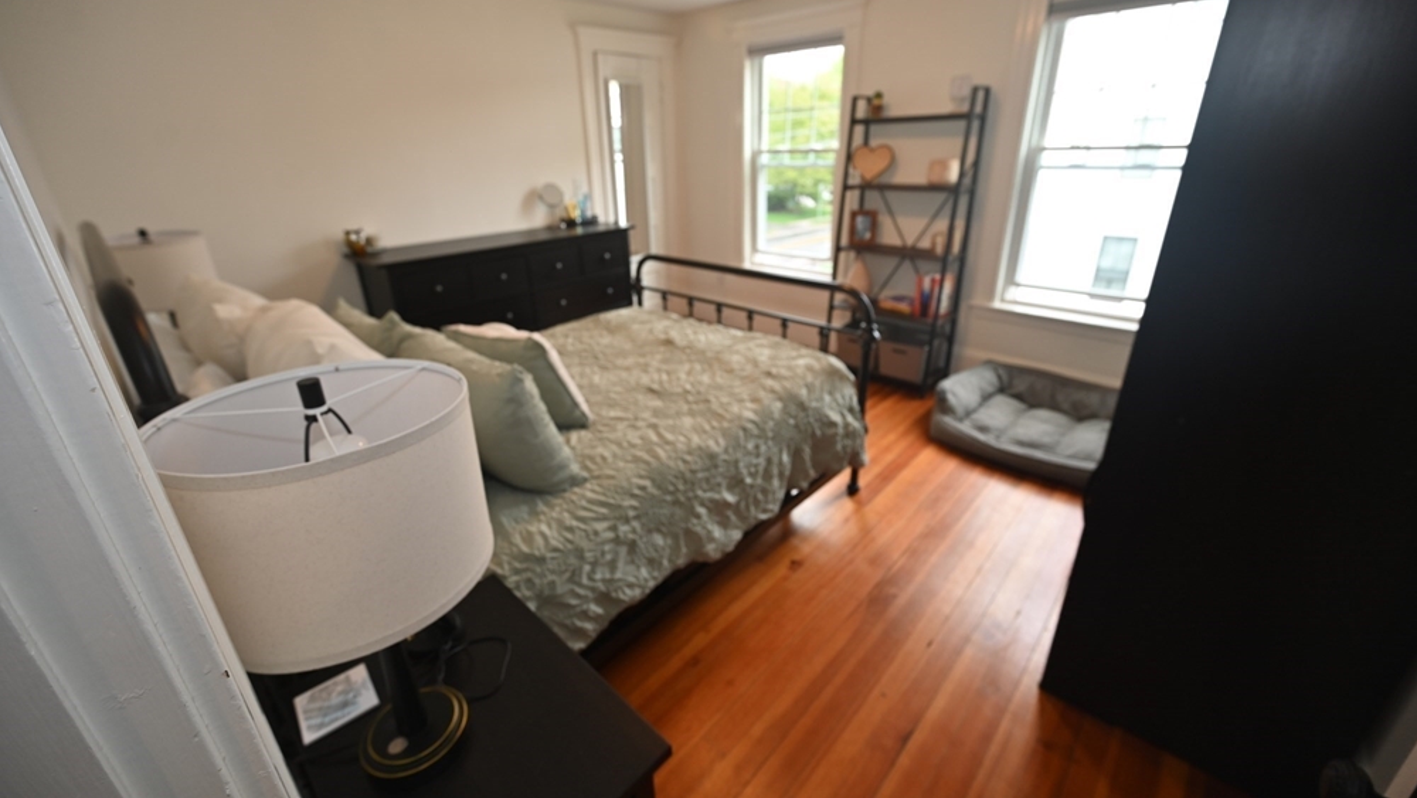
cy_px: 382
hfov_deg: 103.0
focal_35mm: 15
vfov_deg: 70.5
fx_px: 564
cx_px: 703
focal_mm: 14
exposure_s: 1/60
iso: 360
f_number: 4
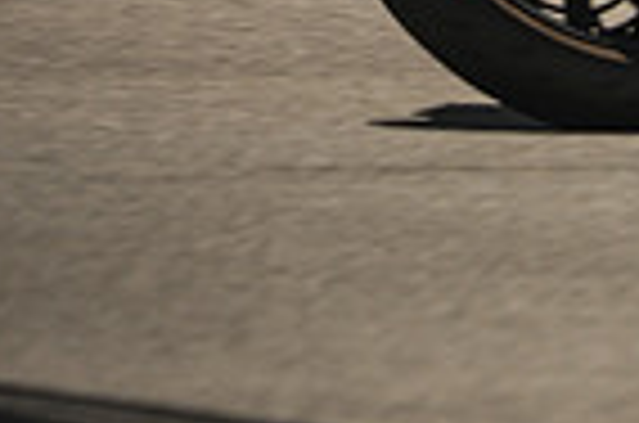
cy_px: -205
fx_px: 30479
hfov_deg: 1.2
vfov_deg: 0.8
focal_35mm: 1721
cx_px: 1210
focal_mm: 280
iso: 160
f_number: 2.8
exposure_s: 1/1600
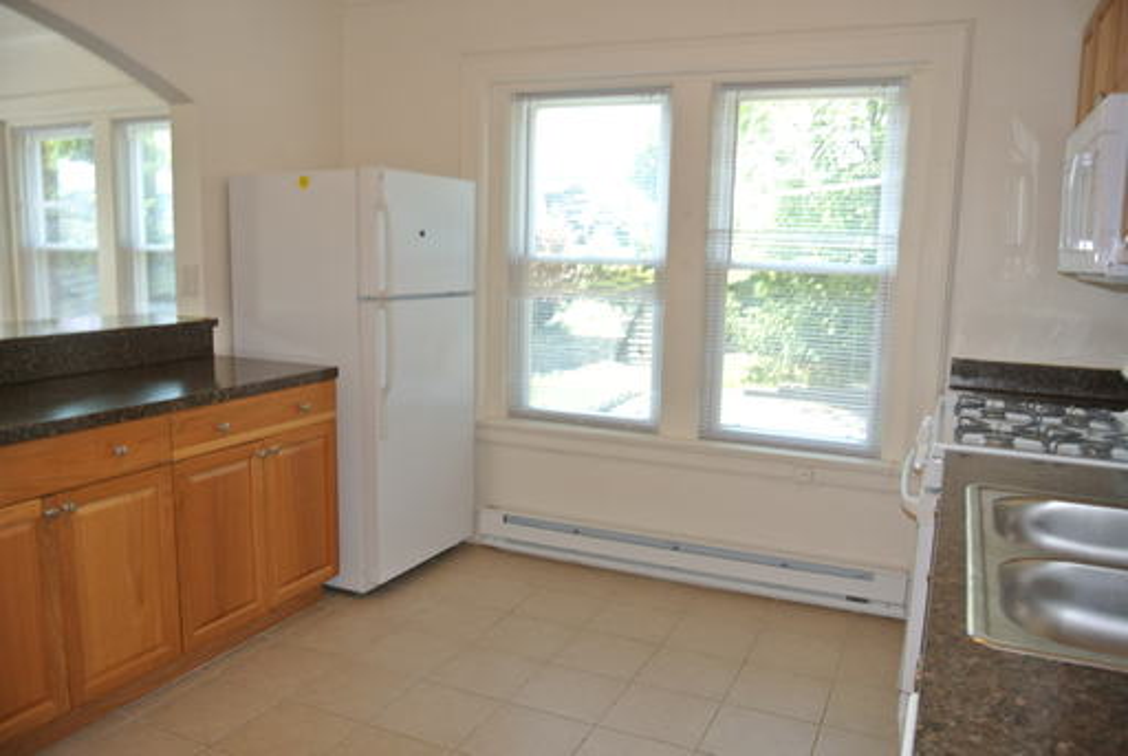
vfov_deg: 48.1
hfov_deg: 67.3
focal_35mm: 27
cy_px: 378
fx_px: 847
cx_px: 564
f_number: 4
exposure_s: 1/60
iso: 200
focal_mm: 10
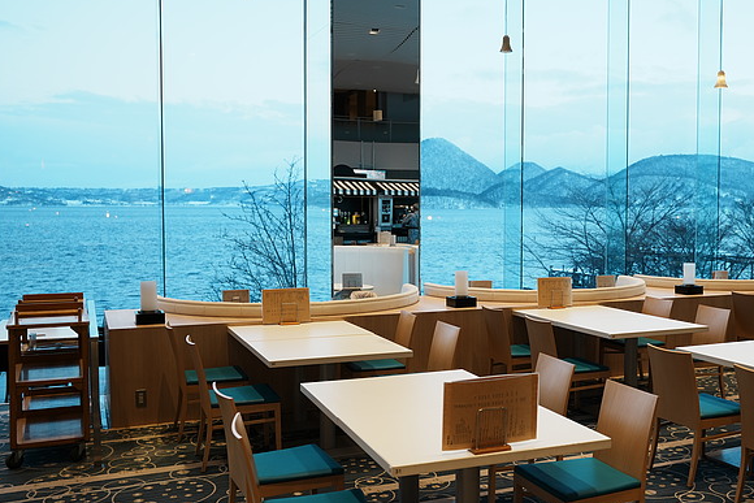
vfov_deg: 33.5
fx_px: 837
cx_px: 494
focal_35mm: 40
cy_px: 256
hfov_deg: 47.8
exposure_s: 1/100
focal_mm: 29.7
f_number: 2.8
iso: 250
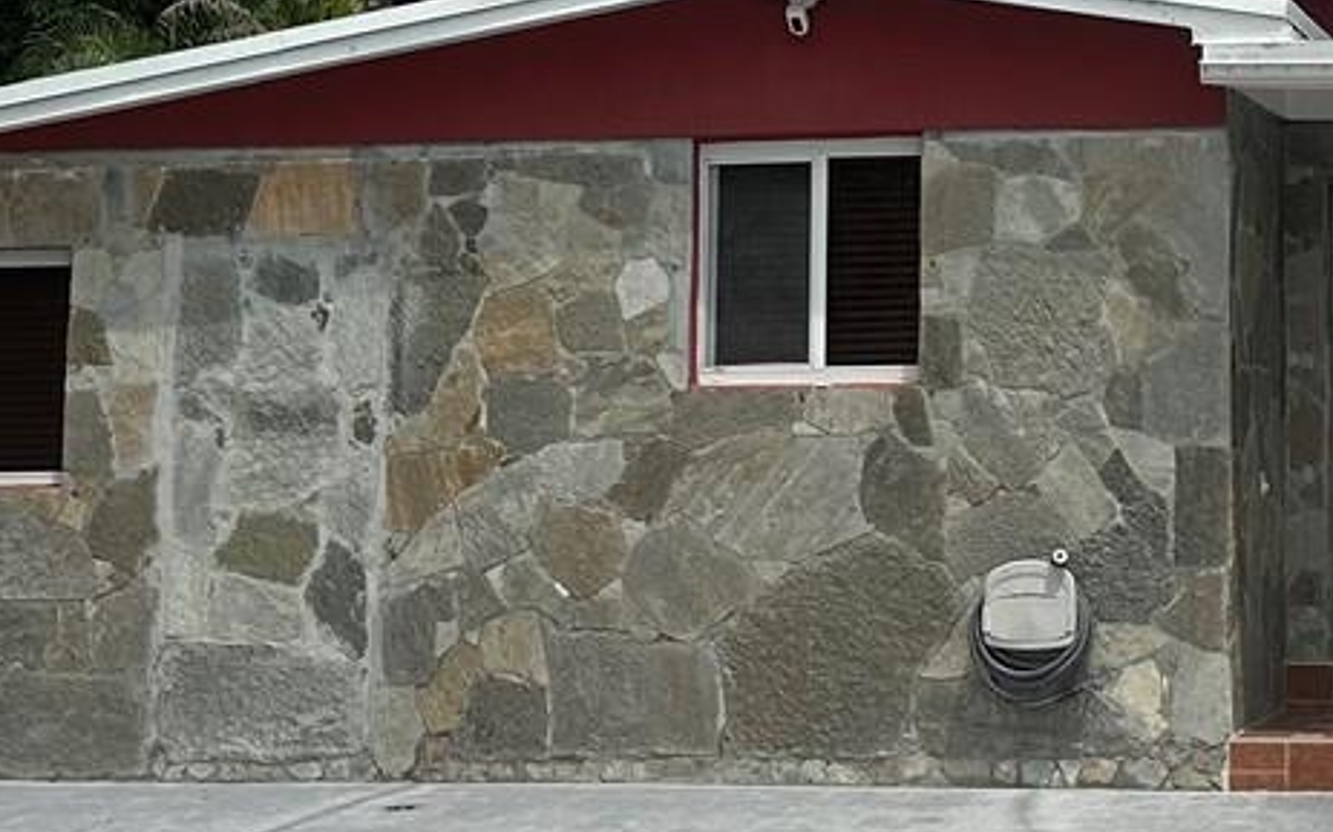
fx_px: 3196
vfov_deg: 14.6
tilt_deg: +6.7
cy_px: 46
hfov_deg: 22.9
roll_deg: +0.6
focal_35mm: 88
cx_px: 1244
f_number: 1.78
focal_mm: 6.86
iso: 80
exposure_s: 1/7576
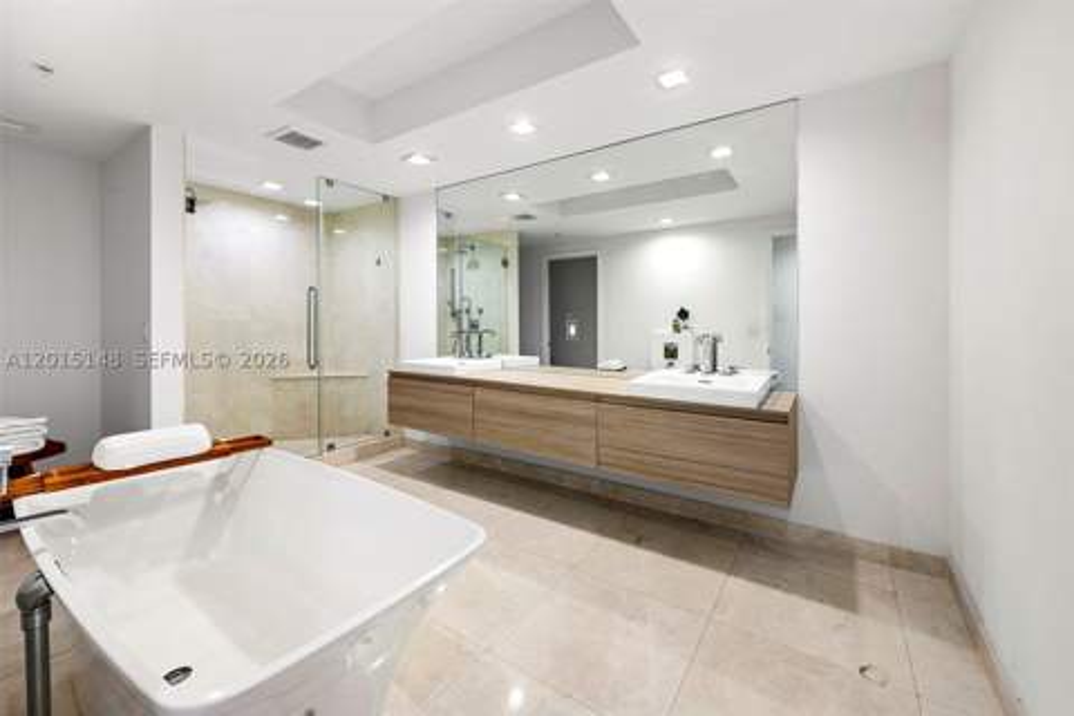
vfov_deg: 81.2
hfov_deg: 104.3
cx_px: 537
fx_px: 418
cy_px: 358
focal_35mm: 14
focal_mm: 14
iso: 100
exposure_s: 1/13
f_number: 8
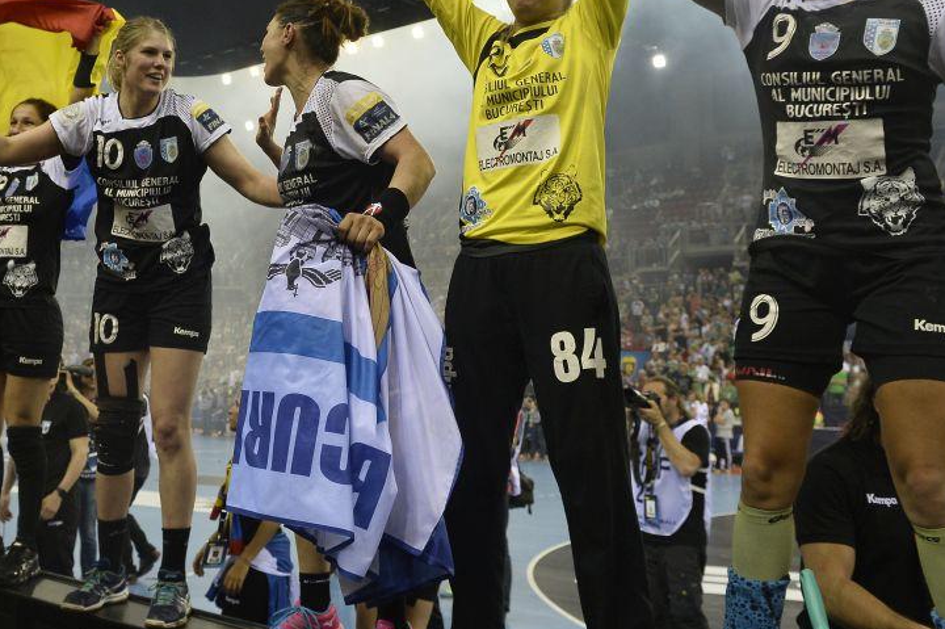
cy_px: 217
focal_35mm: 40
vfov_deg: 33.1
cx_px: 340
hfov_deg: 47.9
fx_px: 1049
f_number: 4.5
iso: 2000
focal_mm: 24
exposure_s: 1/400
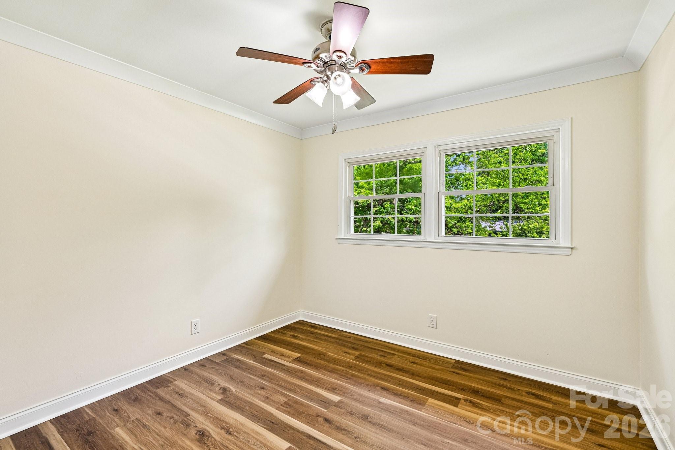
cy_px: 225
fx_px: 291
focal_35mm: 16
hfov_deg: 98.5
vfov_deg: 75.5
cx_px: 338
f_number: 8
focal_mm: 15.5
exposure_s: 1/15
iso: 280
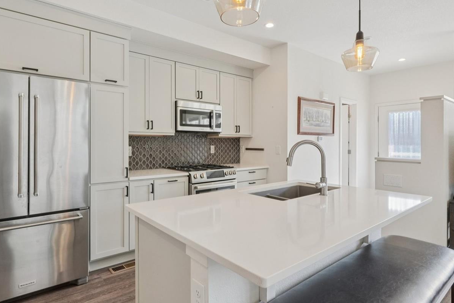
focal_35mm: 20
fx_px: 252
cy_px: 141
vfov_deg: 61.9
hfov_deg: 83.9
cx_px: 213
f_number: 8
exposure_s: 1/10
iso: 800
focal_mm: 10
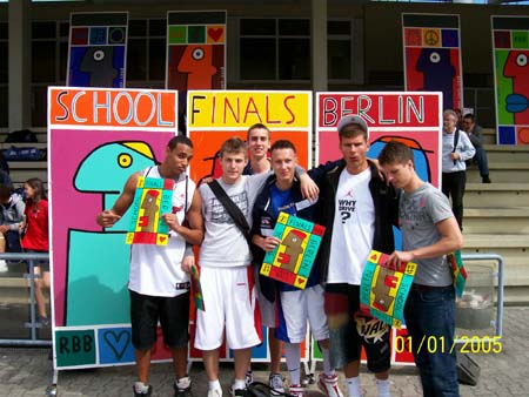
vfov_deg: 41.8
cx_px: 264
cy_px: 198
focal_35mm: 34
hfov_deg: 53.9
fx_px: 520
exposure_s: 1/420
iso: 80
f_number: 5.1
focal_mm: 5.6
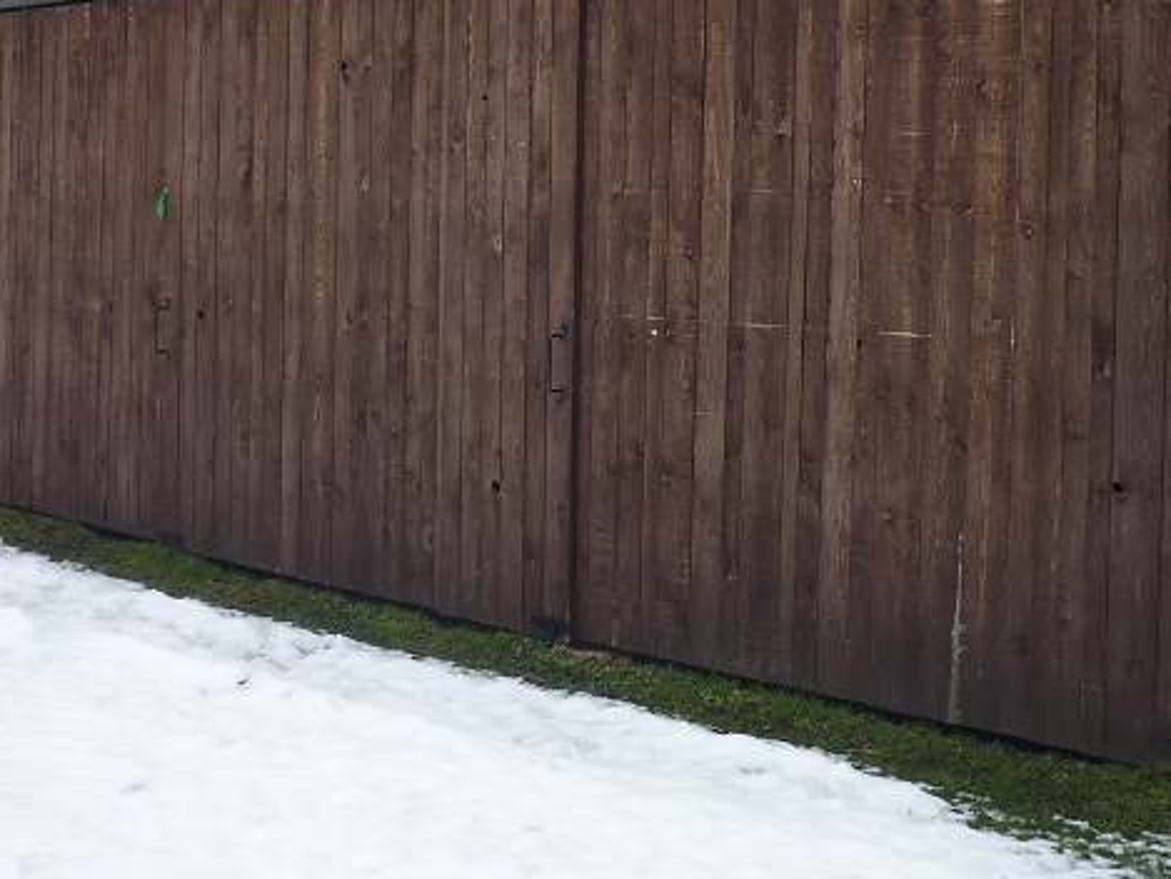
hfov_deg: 35.5
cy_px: 180
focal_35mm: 54
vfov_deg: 26.6
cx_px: 632
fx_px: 1827
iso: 80
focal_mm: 5.5
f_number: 2.8
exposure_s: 1/80
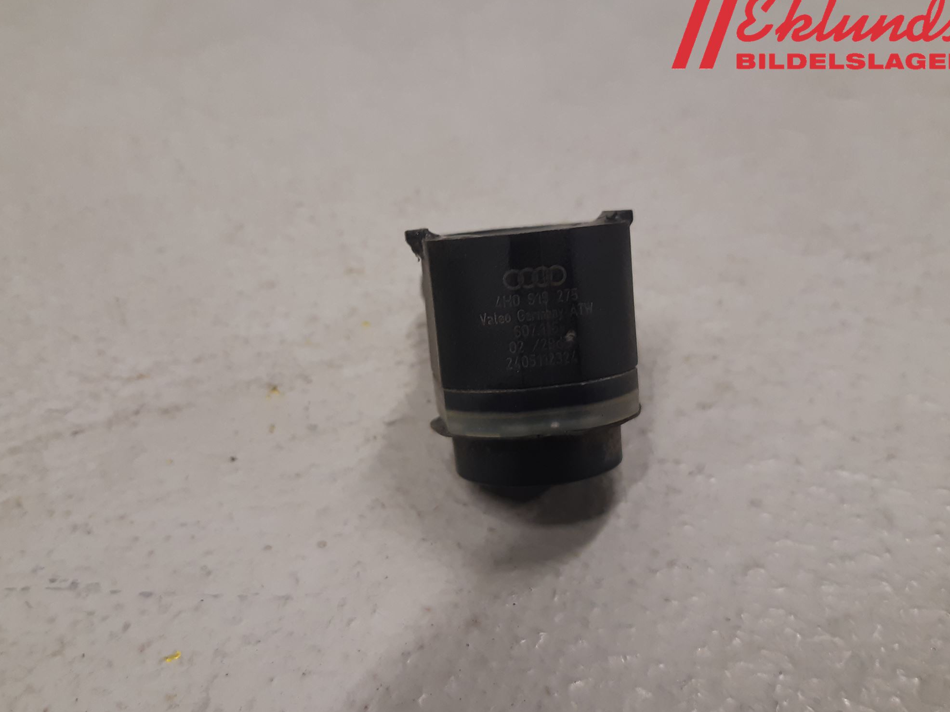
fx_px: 741
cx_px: 474
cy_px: 357
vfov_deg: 51.4
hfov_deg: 65.3
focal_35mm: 27
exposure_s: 1/50
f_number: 1.7
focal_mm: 3.93
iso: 100
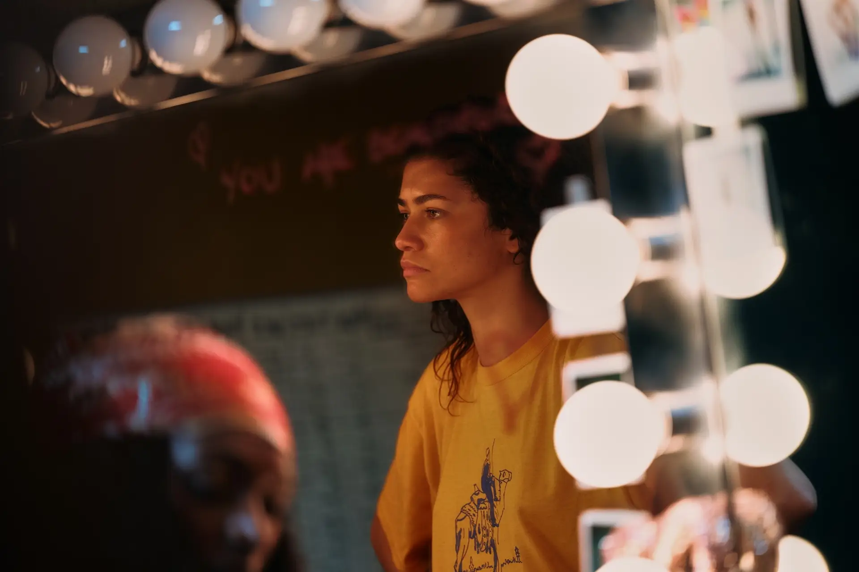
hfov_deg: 10.3
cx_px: 430
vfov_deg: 6.9
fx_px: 4772
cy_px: 286
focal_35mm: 200
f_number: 2.8
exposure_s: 1/200
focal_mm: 200
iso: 2000
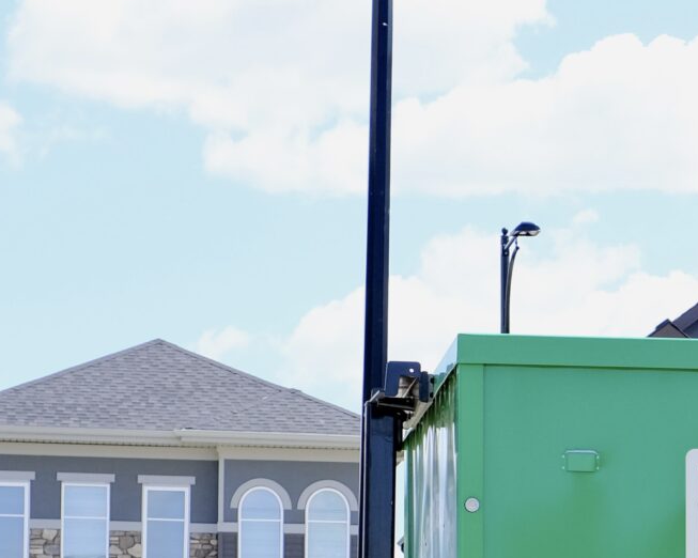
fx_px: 4027
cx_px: 1086
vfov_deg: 7.8
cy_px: 793
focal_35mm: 195
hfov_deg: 9.6
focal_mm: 35
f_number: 5
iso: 320
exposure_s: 1/600
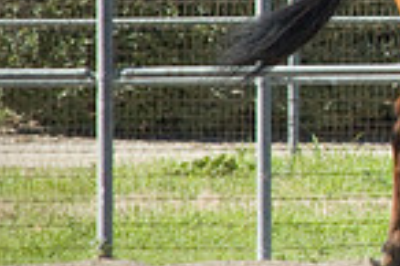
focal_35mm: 804
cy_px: -96
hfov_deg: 2.6
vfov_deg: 1.7
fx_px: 8923
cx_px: 792
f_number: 5.6
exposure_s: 1/400
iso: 800
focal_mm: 135
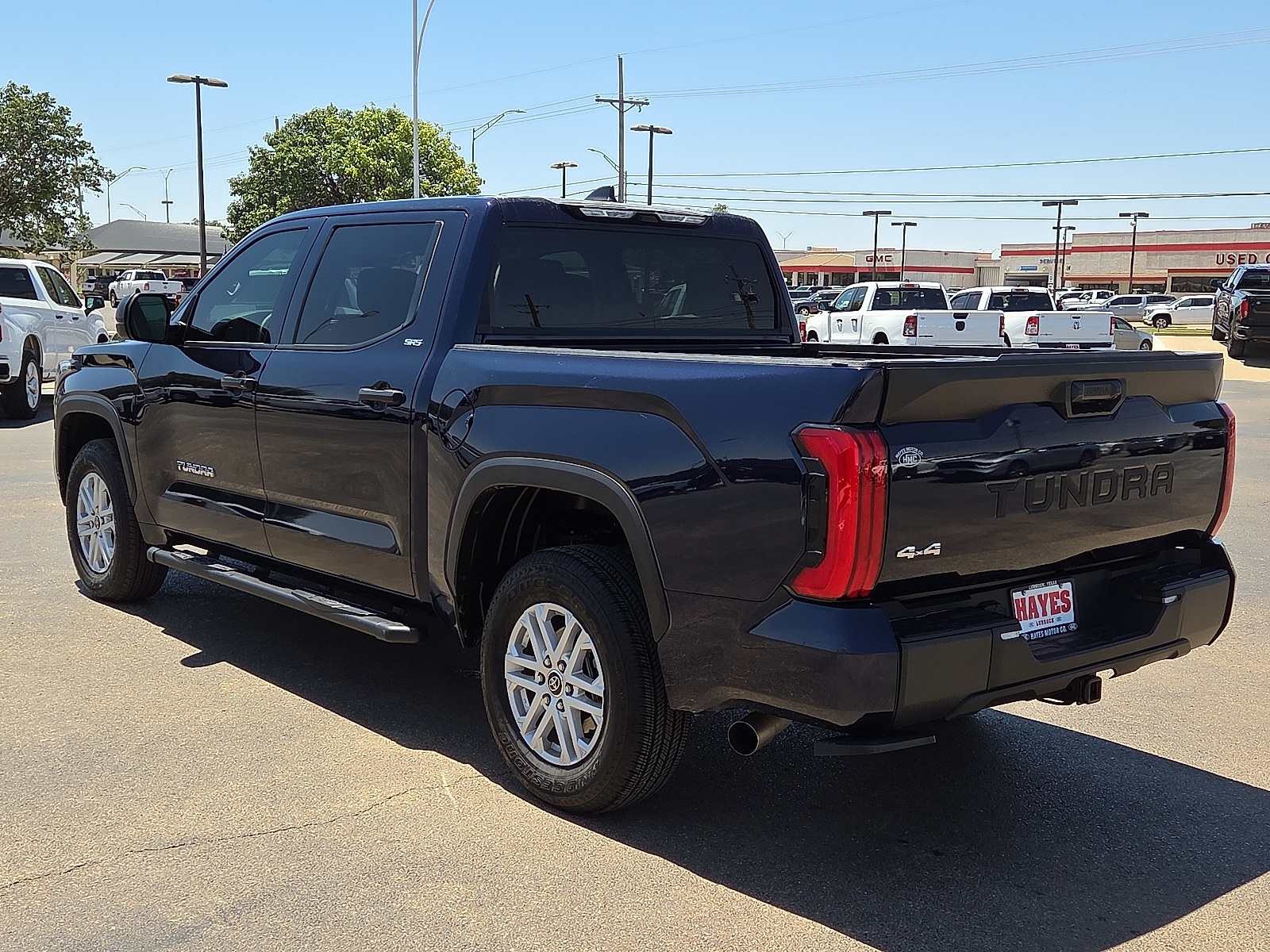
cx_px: 635
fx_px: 1431
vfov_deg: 36.8
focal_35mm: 39
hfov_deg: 47.9
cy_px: 476
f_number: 1.8
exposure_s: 1/3333
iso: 76
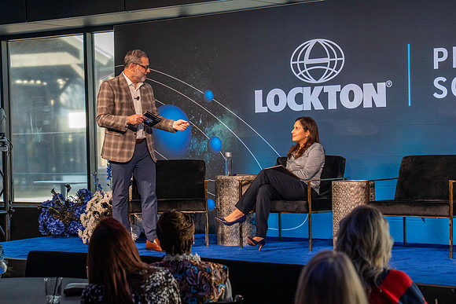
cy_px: 144
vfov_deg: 15.8
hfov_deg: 23.5
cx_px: 216
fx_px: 1097
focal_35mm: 87
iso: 2500
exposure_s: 1/200
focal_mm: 70
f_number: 4.5
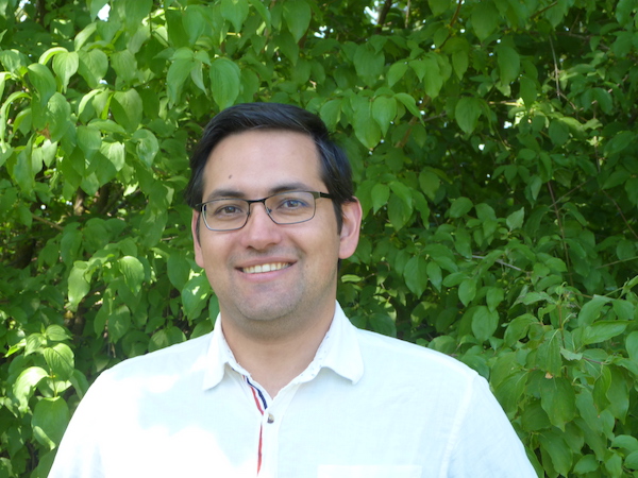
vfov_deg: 18.0
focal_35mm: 82
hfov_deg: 23.8
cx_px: 319
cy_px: 239
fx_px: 1511
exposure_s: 1/125
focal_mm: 14.8
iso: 100
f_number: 3.4
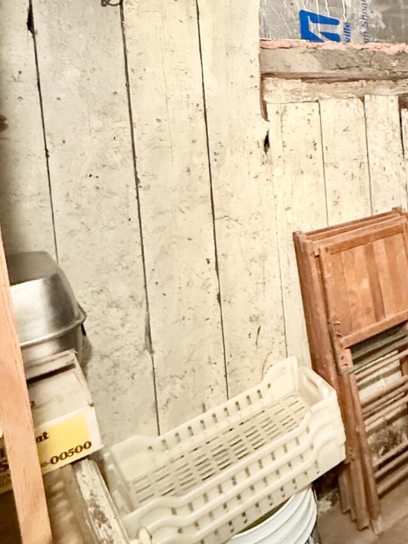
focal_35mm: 33
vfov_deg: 53.4
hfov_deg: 34.9
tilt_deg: -5.6
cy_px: 153
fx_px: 519
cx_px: 480
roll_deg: +2.1
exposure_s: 1/40
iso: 1600
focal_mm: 2.22
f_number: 2.2
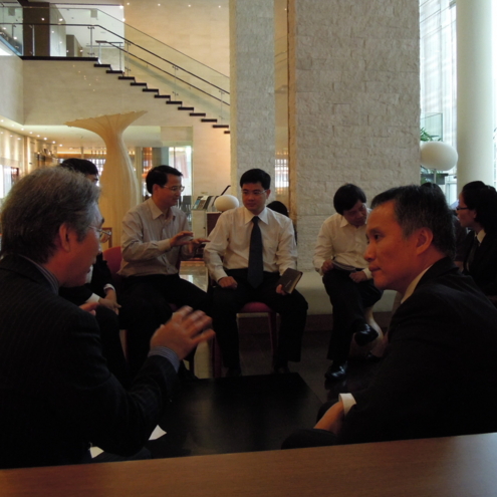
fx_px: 650
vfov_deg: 41.7
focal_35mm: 40
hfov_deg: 41.8
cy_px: 204
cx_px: 269
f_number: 2.8
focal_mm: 5
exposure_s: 1/13
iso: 400
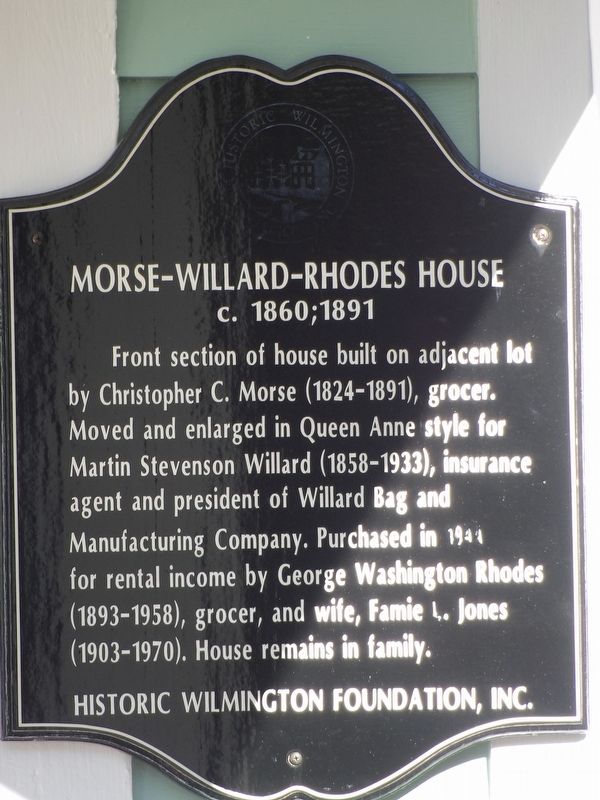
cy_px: 400
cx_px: 300
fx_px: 19598
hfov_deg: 1.8
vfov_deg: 2.3
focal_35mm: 848
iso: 135
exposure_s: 1/100
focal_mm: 152.1
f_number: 4.8
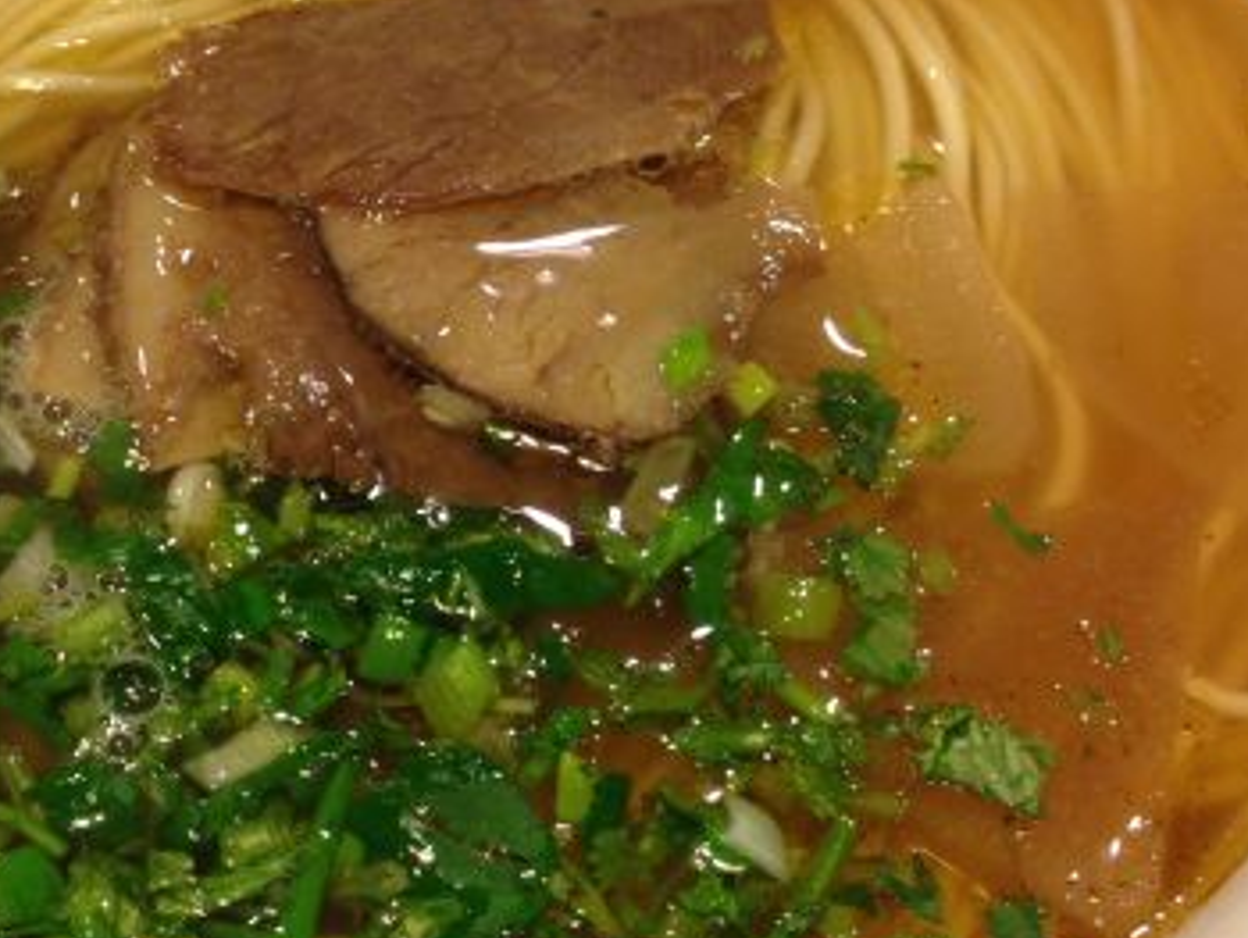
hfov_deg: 29.2
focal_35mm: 66
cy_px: 444
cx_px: 460
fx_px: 2381
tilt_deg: -54.7
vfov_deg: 22.3
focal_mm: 4.12
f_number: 2.4
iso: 100
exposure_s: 1/20
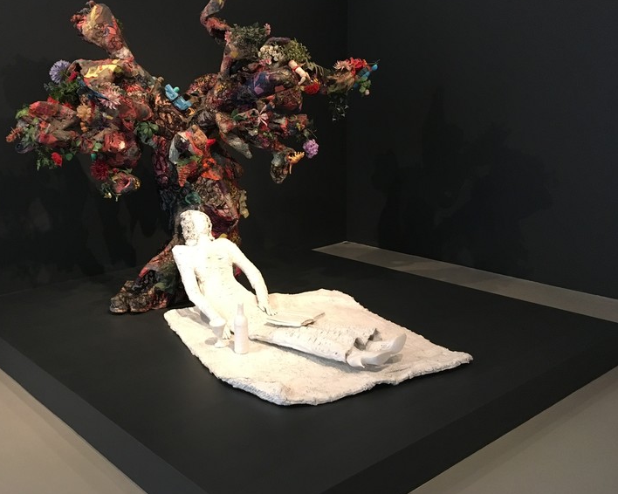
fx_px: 658
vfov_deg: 41.0
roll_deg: +2.5
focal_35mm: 36
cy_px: 213
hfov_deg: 49.8
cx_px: 230
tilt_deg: -9.8
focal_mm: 4.15
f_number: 2.2
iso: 200
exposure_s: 1/20
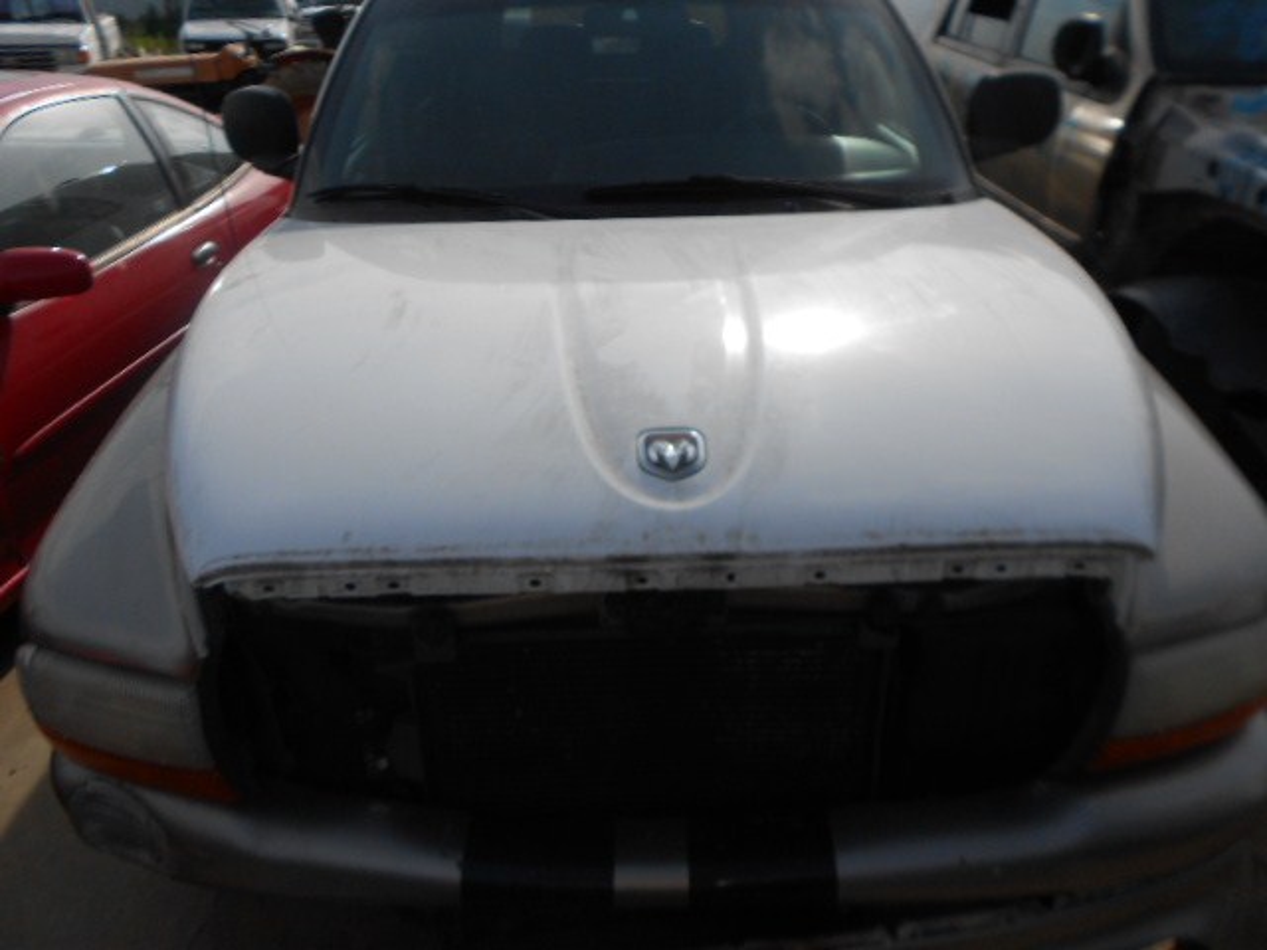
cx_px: 634
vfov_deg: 53.1
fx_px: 952
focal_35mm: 26
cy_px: 475
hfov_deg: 67.3
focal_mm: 4.6
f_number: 8
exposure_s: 1/320
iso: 80
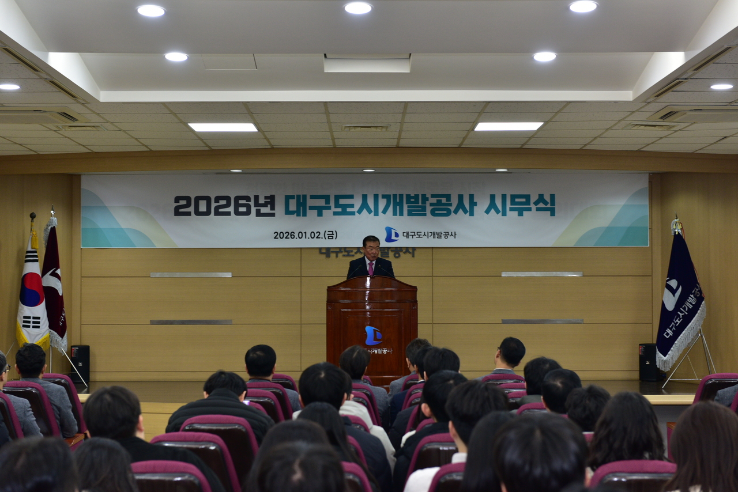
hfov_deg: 28.8
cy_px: 246
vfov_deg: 19.5
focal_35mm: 70
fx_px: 1435
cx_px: 369
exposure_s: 1/60
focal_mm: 70
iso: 1000
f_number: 5
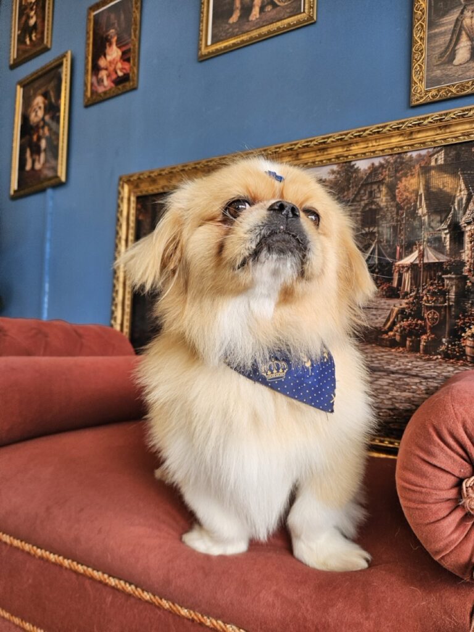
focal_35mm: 23
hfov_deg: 58.9
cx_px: 237
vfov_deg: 73.9
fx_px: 420
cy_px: 316
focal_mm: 5.4
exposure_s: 1/120
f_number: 1.8
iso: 50
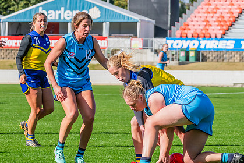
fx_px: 1797
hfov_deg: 7.8
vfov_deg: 5.2
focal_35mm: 265
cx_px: 139
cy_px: 112
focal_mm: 170
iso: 800
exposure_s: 1/1250
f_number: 11
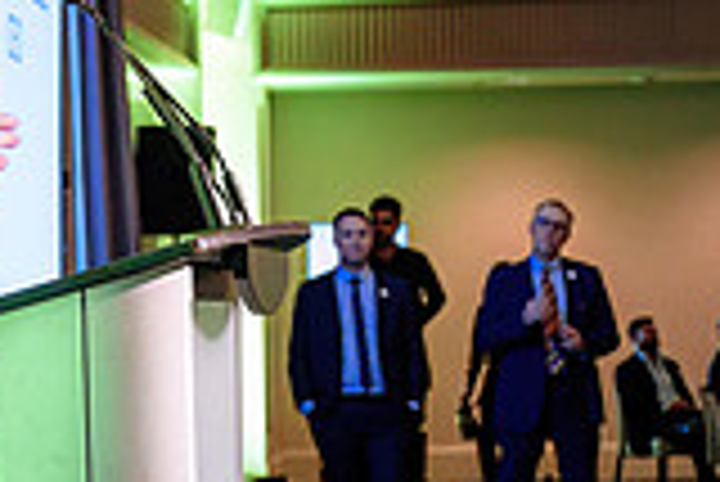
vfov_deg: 8.0
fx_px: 3443
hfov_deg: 11.9
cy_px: 310
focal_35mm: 172
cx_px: 341
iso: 1000
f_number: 3.5
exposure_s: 1/60
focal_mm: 39
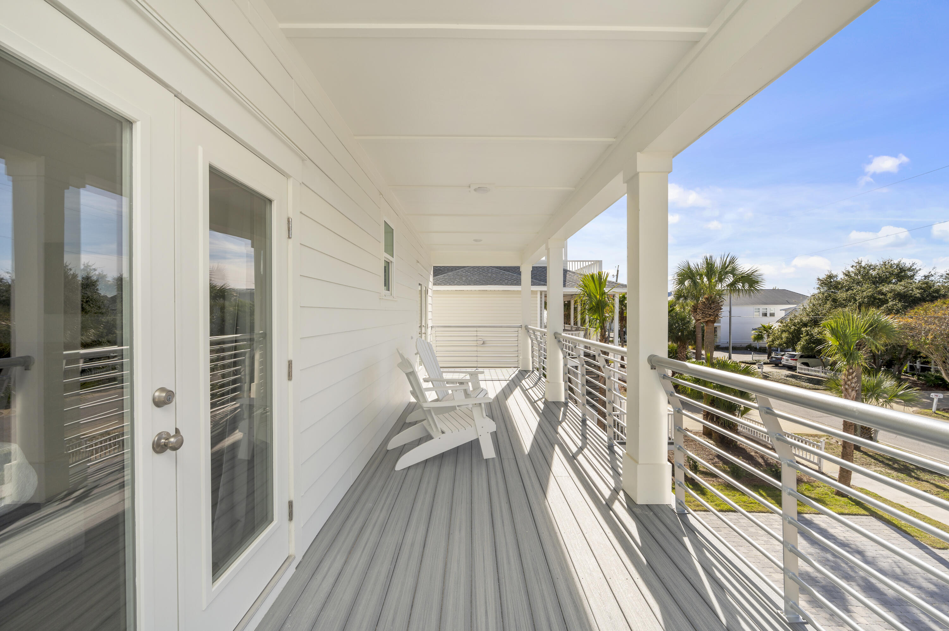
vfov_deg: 81.1
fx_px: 369
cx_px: 474
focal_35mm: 14
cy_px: 316
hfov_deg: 104.3
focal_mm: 14
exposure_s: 1/200
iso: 100
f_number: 9
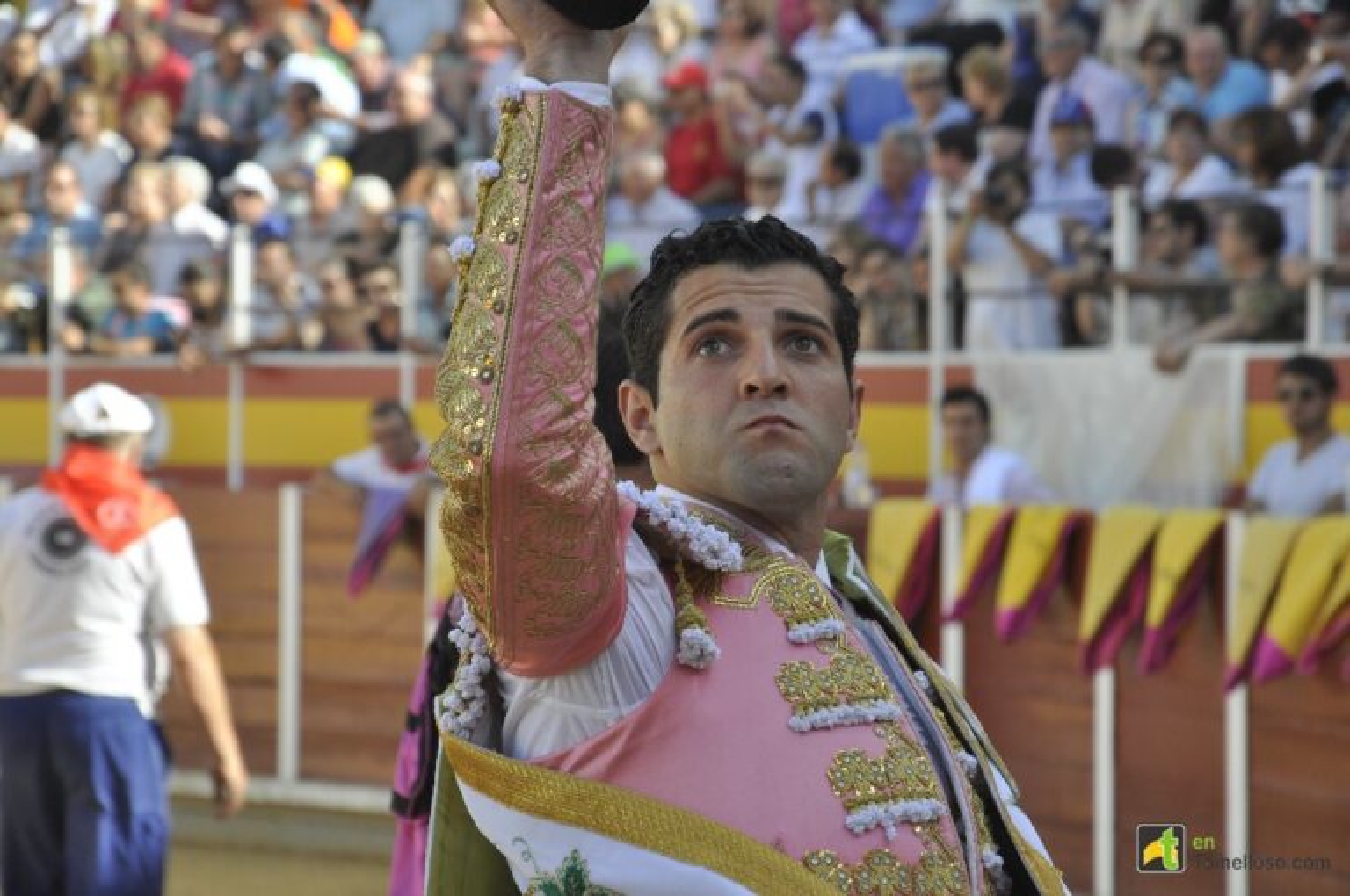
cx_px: 675
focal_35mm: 158
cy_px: 448
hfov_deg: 13.1
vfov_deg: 8.7
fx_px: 5899
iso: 200
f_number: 7.1
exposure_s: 1/200
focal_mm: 105
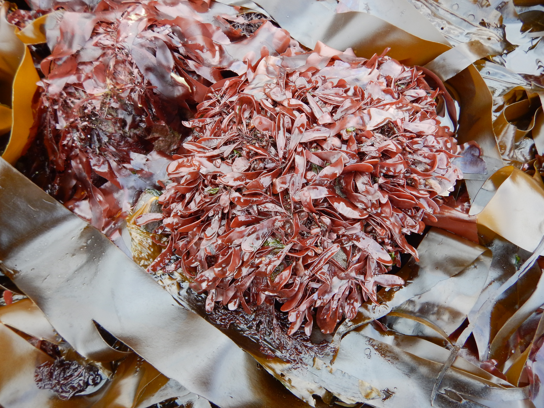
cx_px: 272
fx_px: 377
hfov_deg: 71.6
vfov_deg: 56.8
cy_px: 204
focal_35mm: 24
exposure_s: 1/60
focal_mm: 4.3
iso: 125
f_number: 2.8
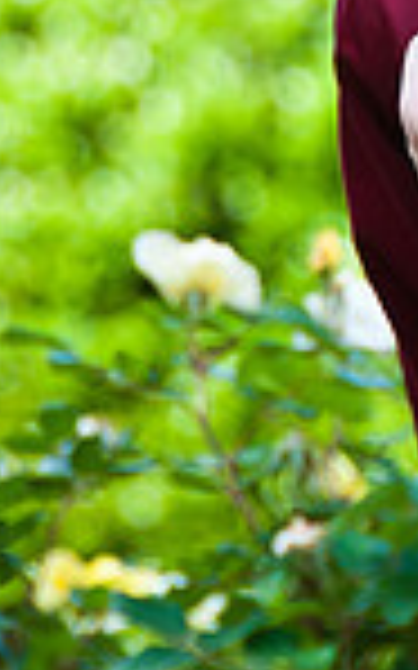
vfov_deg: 2.3
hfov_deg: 1.4
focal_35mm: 920
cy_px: -76
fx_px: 16785
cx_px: 528
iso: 200
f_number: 5.6
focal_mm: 200
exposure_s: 1/250
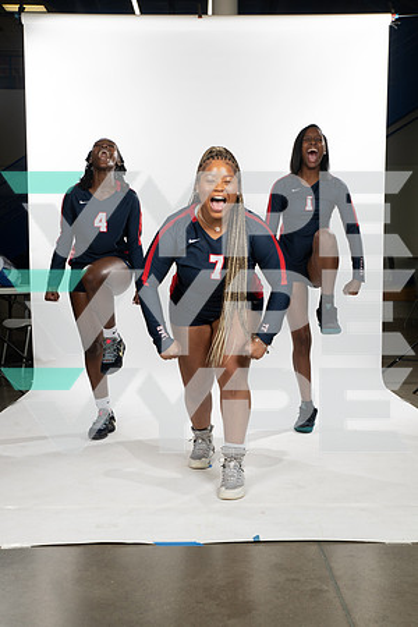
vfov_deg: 44.5
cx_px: 209
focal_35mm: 44
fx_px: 766
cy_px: 314
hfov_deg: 30.5
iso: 200
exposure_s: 1/250
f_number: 5.6
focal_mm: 44
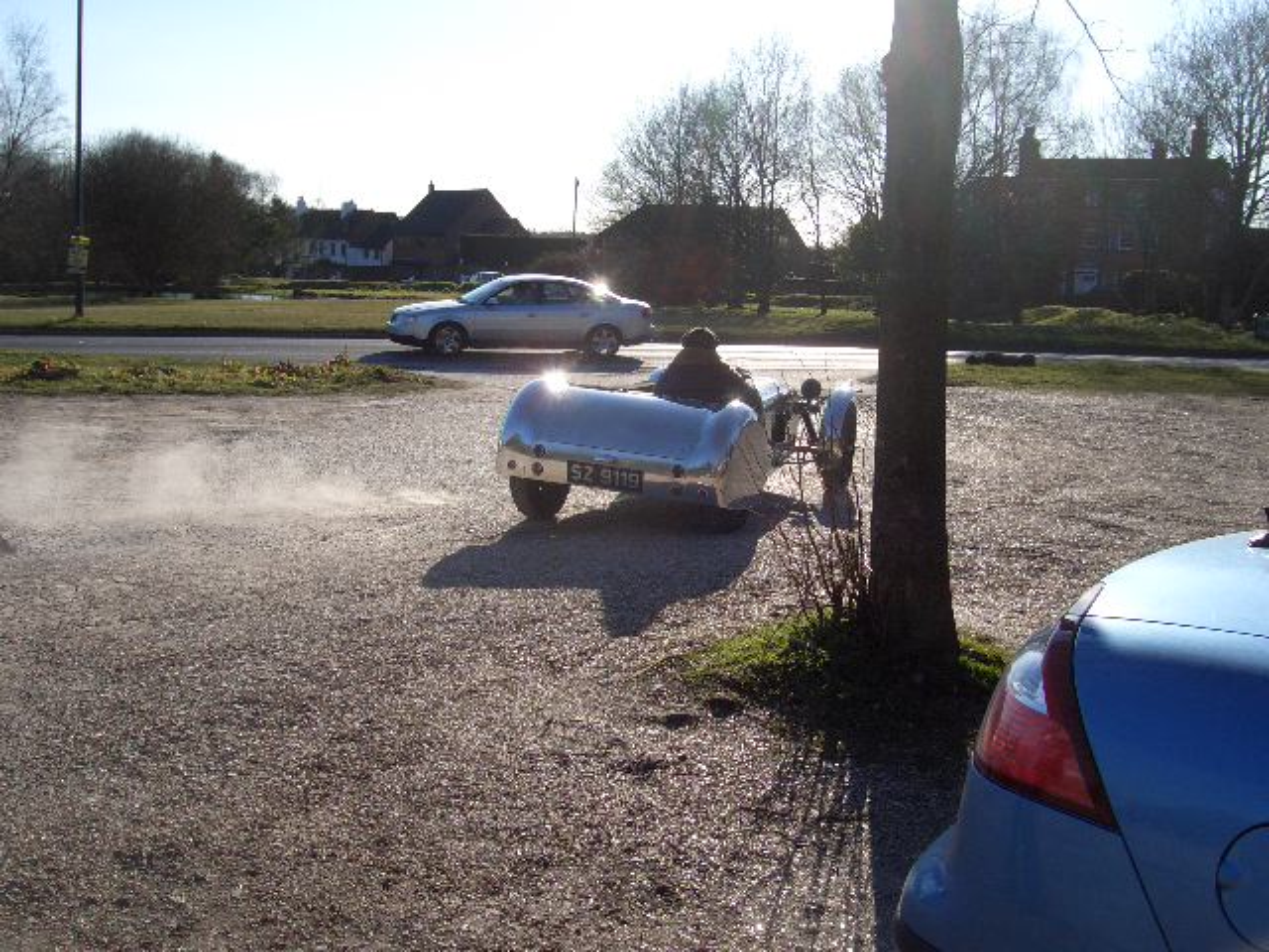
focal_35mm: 39
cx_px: 634
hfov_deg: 47.9
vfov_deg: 36.8
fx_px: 1430
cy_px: 476
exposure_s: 1/400
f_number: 4.8
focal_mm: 8
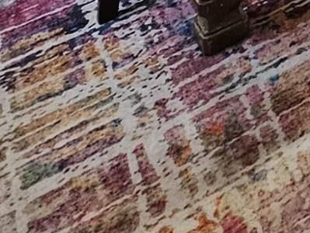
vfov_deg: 9.4
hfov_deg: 13.8
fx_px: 896
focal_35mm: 100
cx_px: 746
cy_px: -572
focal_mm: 2.2
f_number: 2.2
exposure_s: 1/60
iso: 100
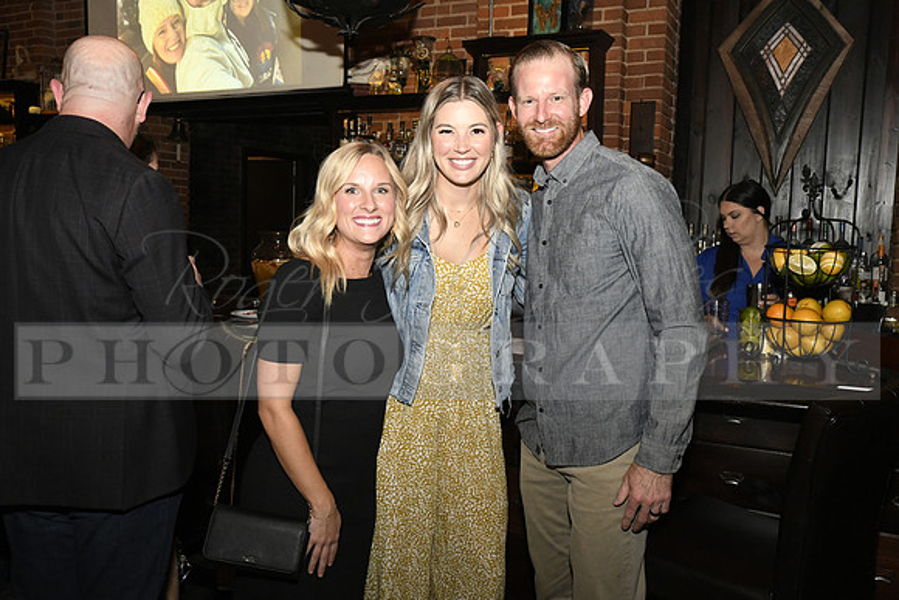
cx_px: 450
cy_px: 300
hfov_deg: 58.7
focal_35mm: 32
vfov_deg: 41.1
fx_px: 799
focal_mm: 32
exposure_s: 1/60
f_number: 11
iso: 6400
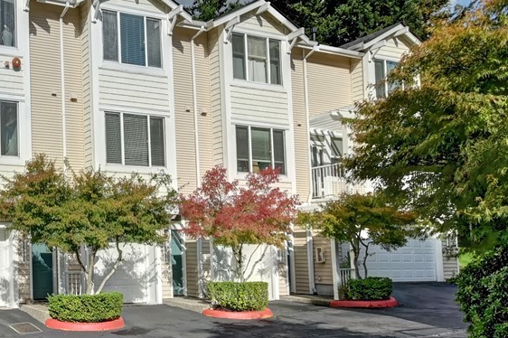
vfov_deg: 44.9
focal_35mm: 29
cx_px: 52
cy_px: 157
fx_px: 409
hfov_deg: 55.4
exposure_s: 1/30
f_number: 13
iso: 100
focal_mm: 10
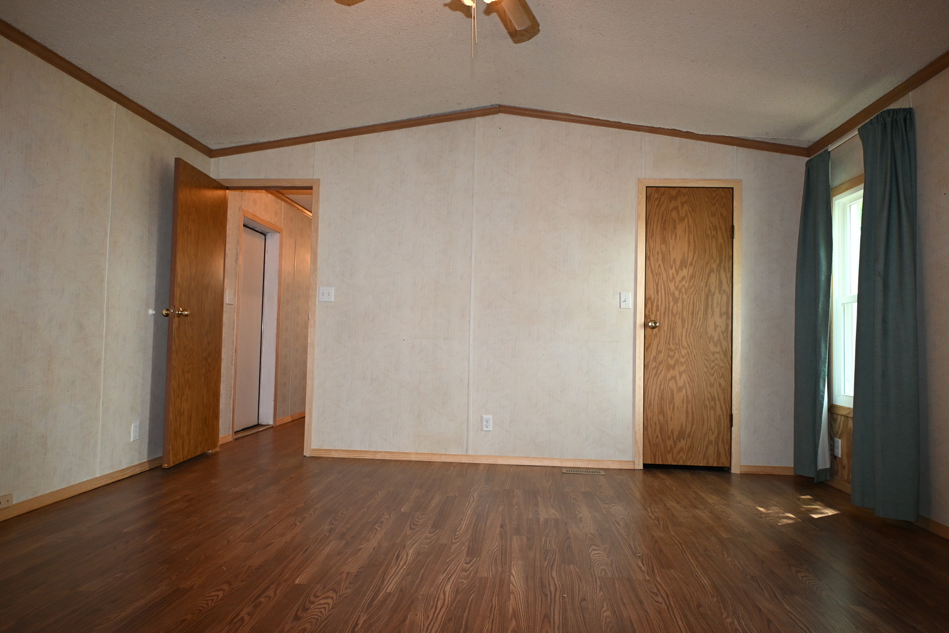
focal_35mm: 22
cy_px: 316
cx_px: 474
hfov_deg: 77.3
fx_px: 593
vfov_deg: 56.1
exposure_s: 1/60
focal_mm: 15
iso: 1000
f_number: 4
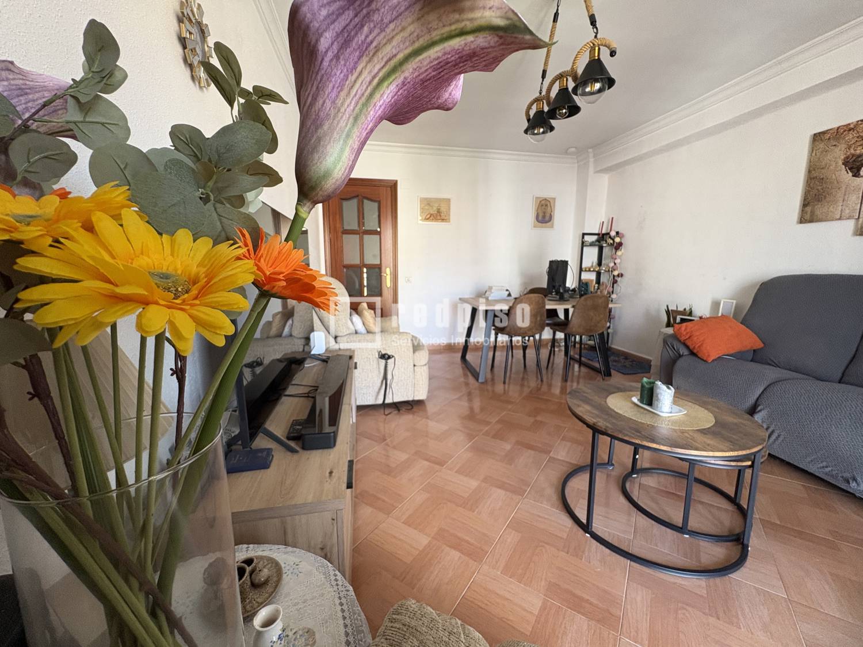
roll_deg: +0.3
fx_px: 349
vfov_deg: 85.7
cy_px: 324
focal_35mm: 14
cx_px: 432
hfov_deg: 102.1
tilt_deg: -9.2
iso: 250
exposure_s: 1/99
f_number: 2.2
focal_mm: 2.22
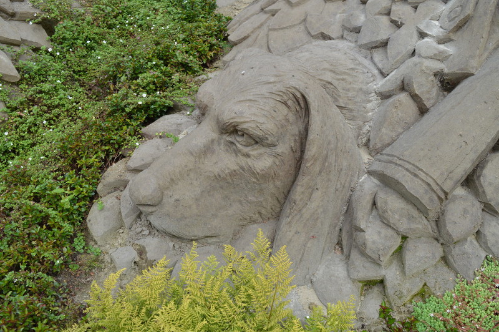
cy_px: 166
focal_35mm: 33
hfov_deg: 57.3
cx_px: 250
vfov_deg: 39.9
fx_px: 457
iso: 100
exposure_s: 1/125
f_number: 8
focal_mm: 22
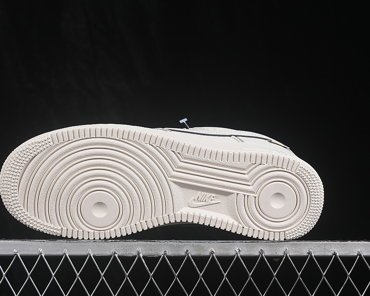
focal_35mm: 85
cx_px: 165
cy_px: 147
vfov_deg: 18.1
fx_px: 931
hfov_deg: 22.5
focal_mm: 50
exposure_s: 1/80
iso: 160
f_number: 8
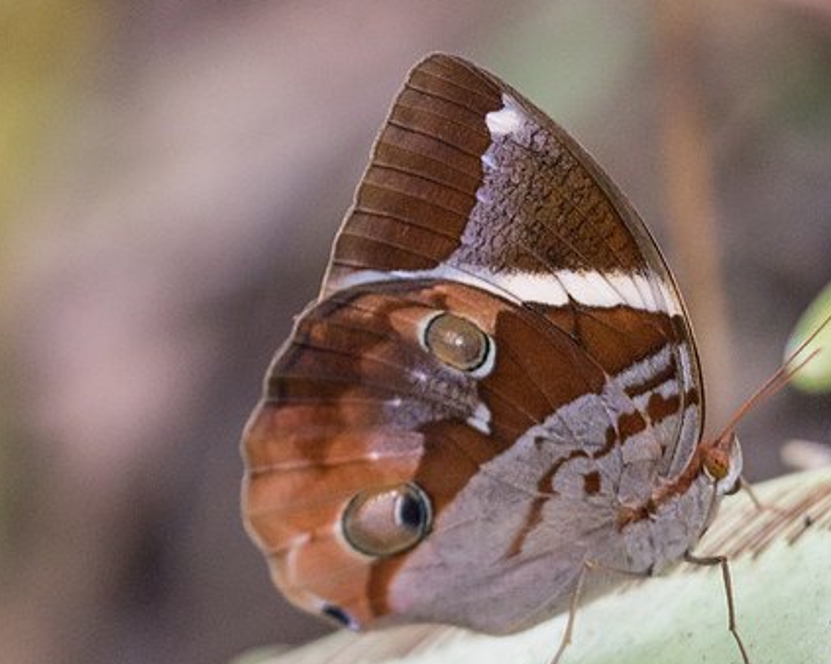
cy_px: 404
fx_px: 8358
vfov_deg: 4.5
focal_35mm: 340
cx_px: 511
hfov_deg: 5.7
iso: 800
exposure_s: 1/250
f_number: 3.3
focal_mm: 150
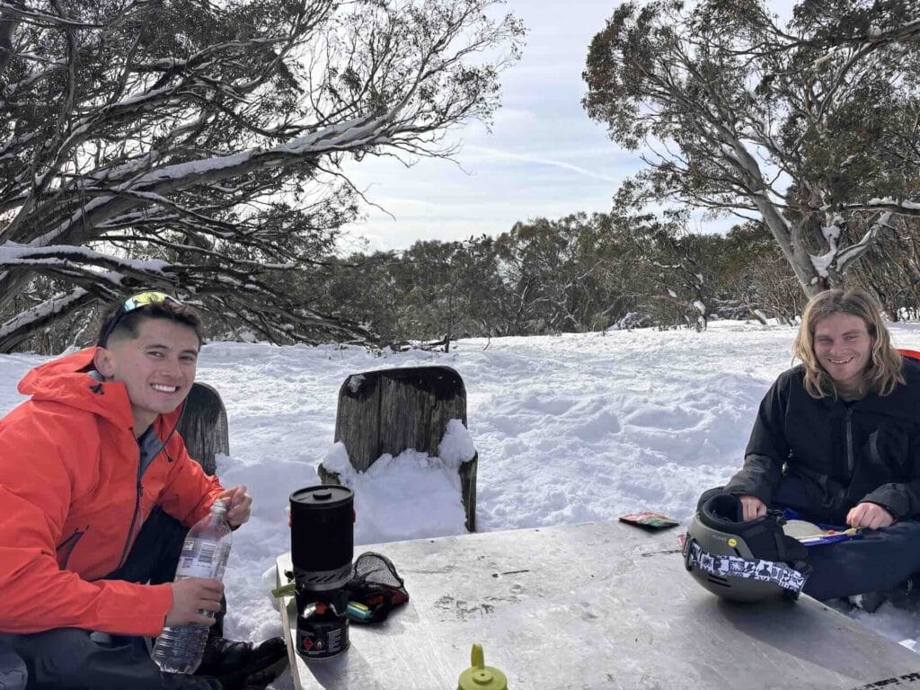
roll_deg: -1.3
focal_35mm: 26
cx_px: 460
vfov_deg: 53.1
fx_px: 691
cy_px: 345
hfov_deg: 67.3
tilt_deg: -5.1
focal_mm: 5.96
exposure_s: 1/2288
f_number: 1.6
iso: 50
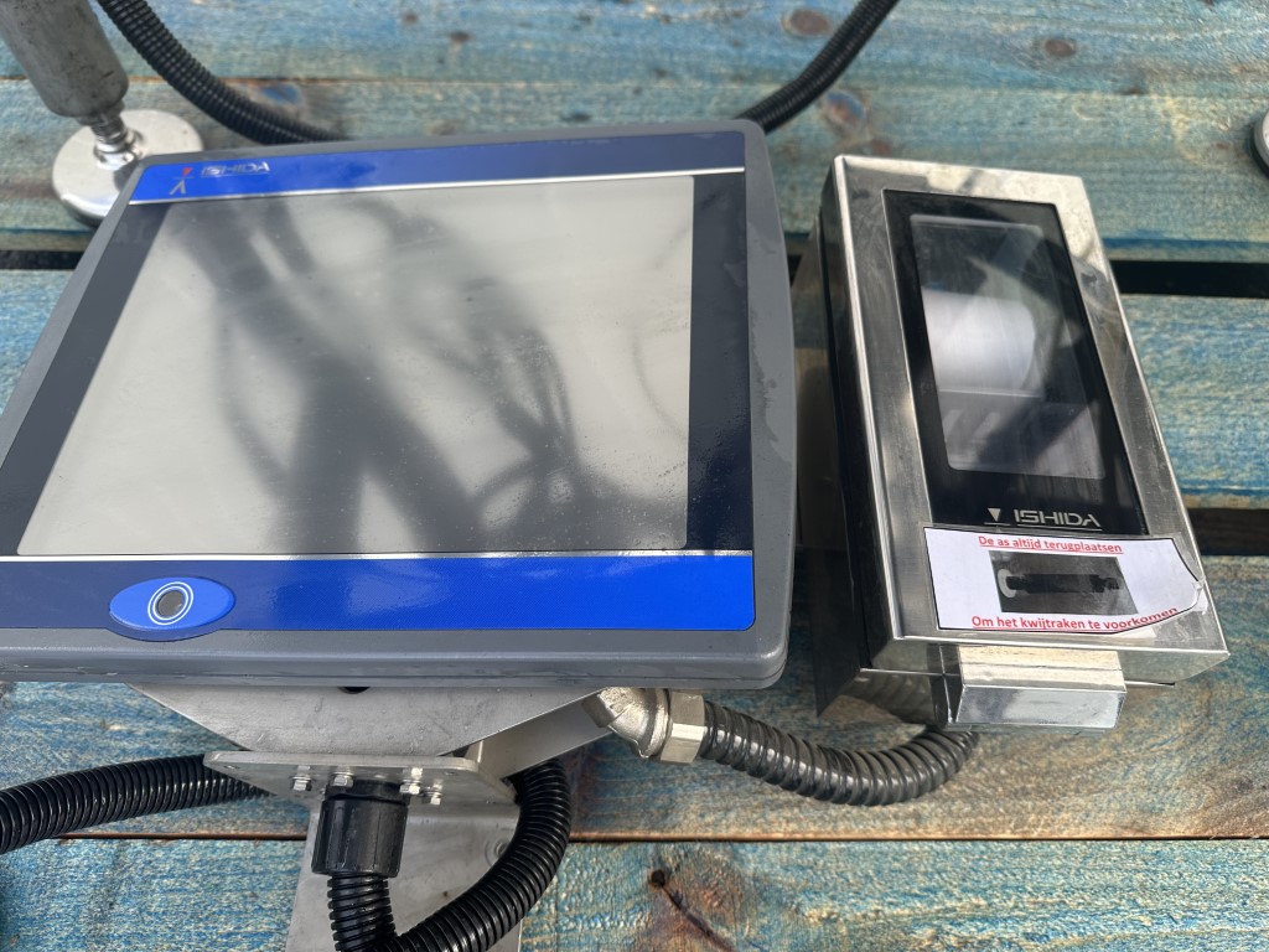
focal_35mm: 24
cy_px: 476
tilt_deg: -62.1
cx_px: 634
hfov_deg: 71.6
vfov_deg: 56.8
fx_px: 880
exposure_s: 1/303
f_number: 1.78
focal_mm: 6.86
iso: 80
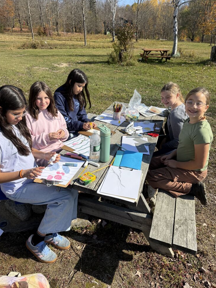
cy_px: 144
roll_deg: +0.7
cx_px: 104
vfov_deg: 69.4
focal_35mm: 25
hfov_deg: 54.9
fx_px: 208
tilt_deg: -23.0
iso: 100
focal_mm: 6.76
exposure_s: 1/4975
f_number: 1.78
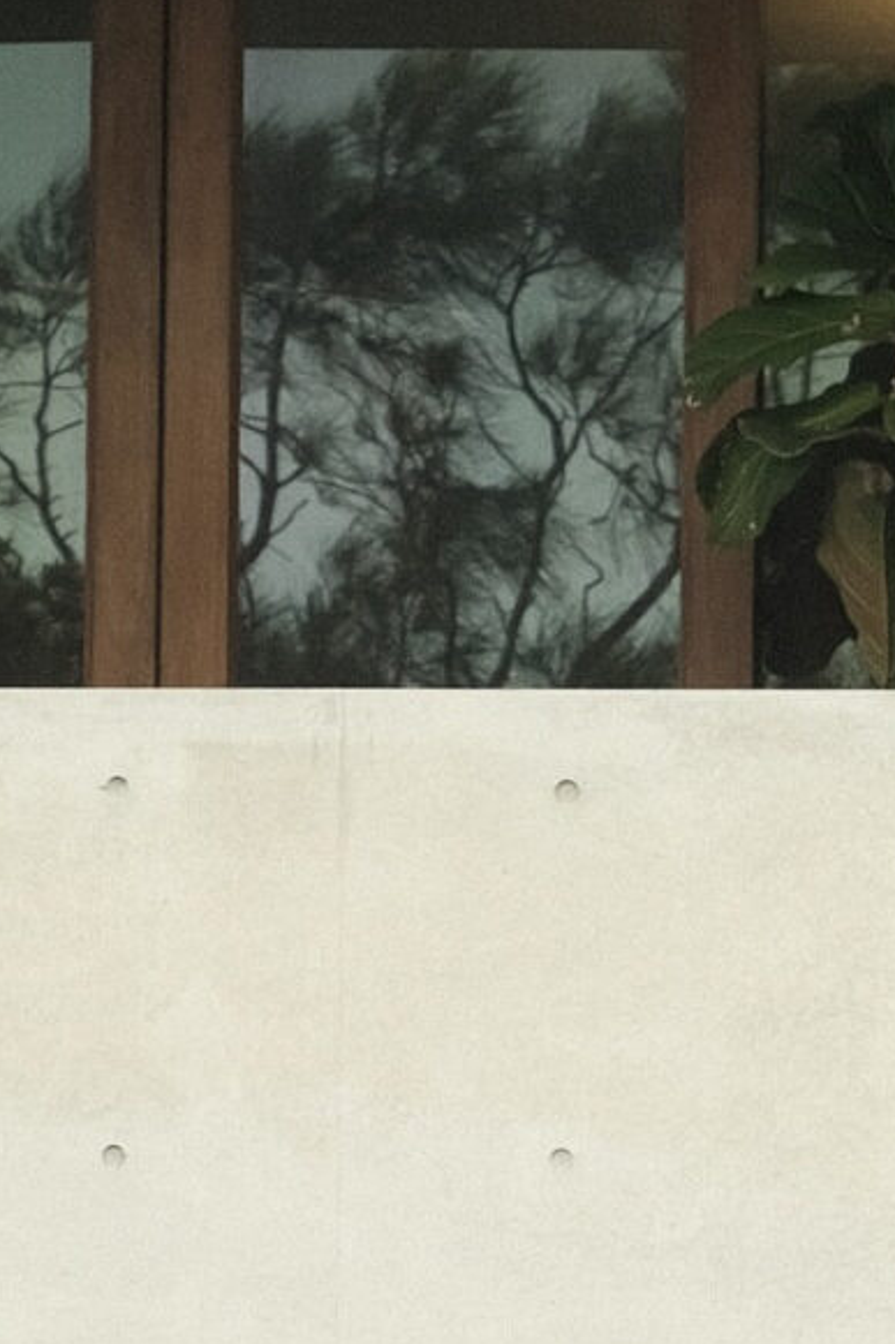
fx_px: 12499
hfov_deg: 4.1
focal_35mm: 335
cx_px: 1622
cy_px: 1559
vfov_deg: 6.1
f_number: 4
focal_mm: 50.5
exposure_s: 1/125
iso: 200
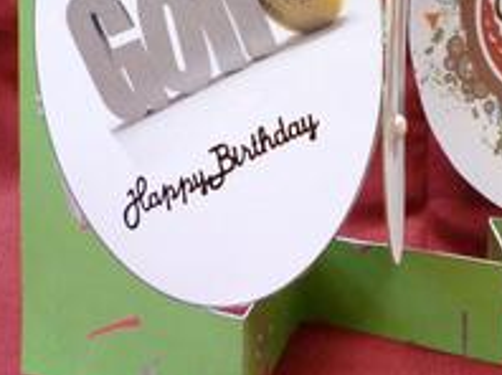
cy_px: 11
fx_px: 956
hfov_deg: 29.0
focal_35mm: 66
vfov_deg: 21.5
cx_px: 373
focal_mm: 5.2
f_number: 3.3
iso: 320
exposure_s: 1/30
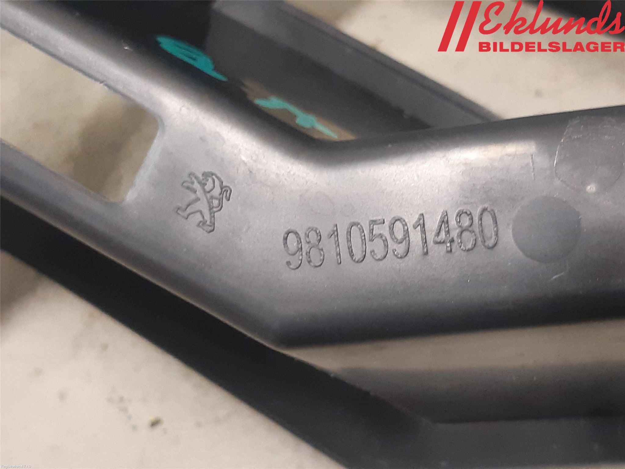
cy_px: 234
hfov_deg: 67.3
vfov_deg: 53.1
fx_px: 469
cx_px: 312
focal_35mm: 26
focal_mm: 3.93
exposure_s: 1/25
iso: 250
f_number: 1.7
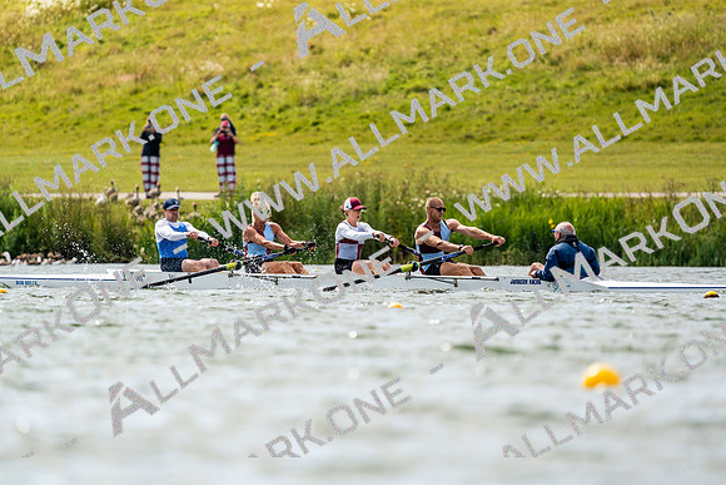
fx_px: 10327
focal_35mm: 512
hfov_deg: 4.0
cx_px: 363
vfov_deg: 2.7
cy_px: 242
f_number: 6.3
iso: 320
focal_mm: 512
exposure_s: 1/2000
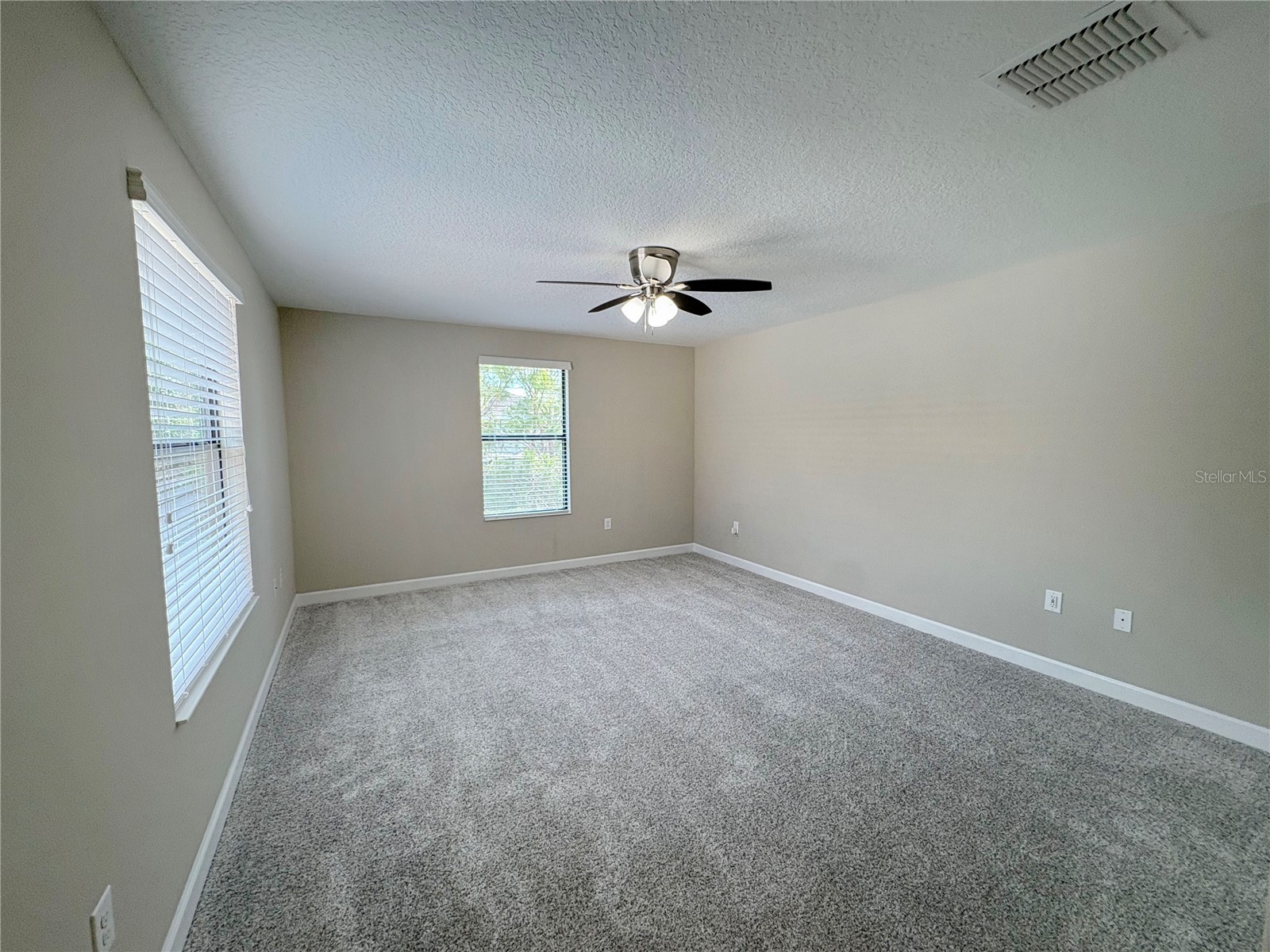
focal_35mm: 14
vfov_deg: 85.7
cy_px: 476
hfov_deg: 102.1
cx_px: 635
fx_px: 514
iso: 100
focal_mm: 2.22
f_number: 2.2
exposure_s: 1/120
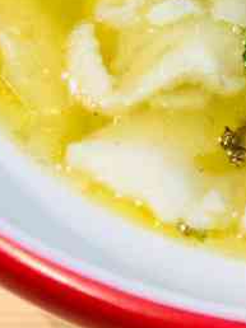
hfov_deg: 13.4
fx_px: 997
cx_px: 344
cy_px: -146
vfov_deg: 17.1
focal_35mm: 105
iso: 25
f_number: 2.2
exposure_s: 1/112
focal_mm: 4.15
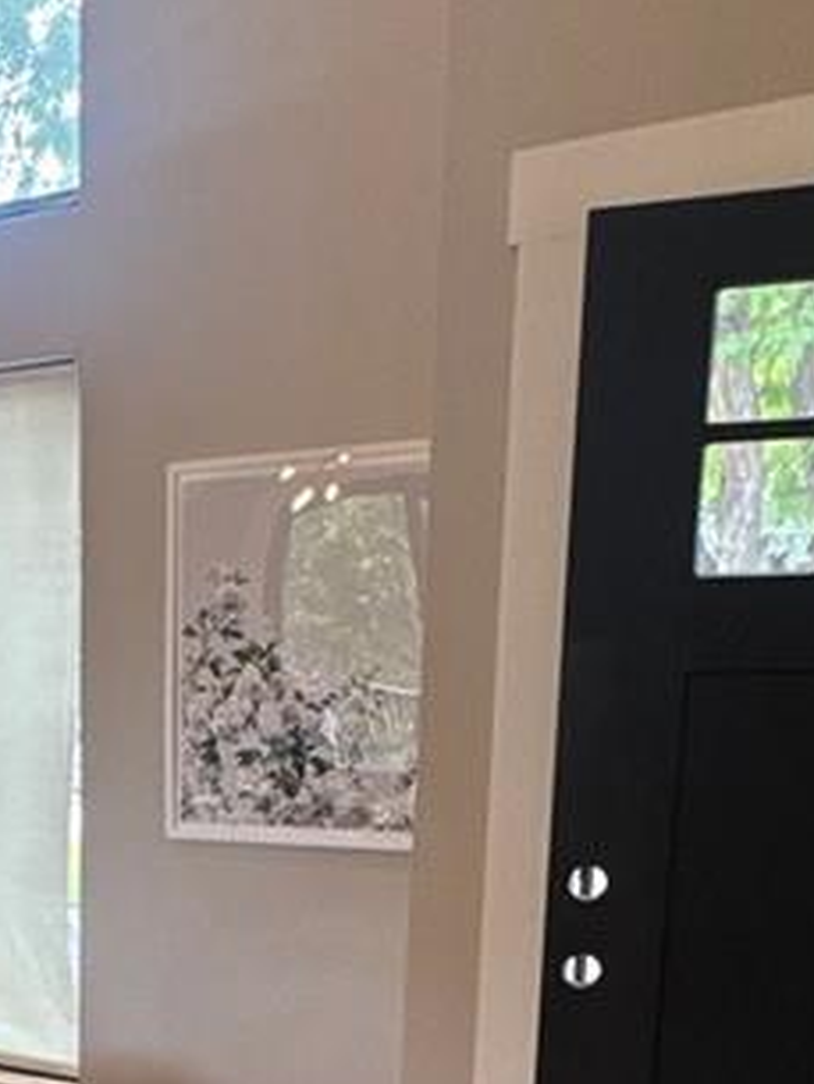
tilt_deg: -15.7
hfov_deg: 24.6
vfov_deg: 32.6
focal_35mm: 55
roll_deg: +2.4
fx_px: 1723
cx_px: -96
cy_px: 1041
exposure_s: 1/120
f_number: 2.2
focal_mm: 2.22
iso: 125
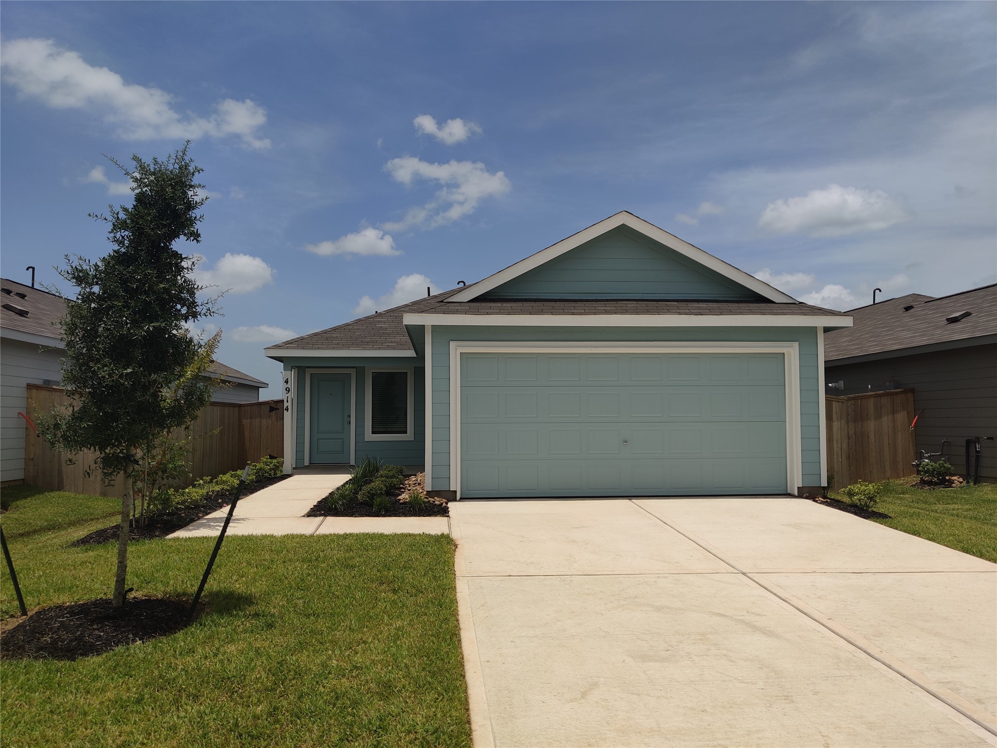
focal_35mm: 27
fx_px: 778
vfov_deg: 51.4
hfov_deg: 65.3
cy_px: 374
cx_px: 498
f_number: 1.65
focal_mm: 4.75
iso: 125
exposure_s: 1/4875
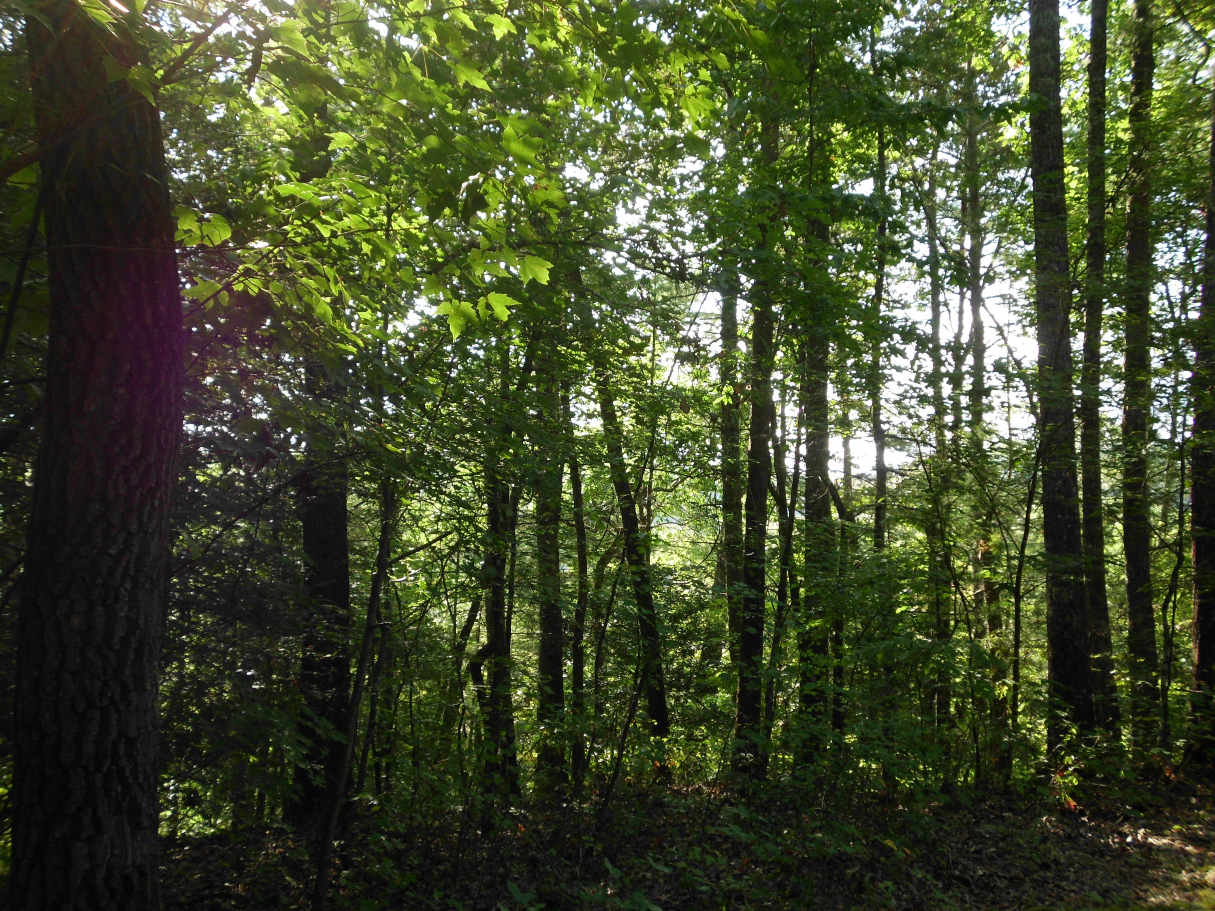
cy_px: 456
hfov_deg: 51.4
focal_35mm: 36
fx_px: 1264
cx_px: 608
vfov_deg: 39.7
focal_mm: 6.57
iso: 100
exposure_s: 1/90
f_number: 3.2
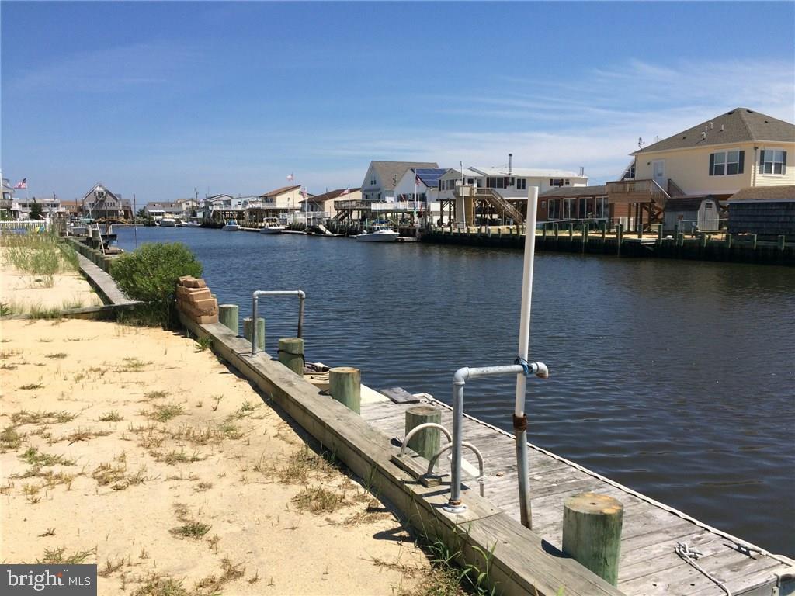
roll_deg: -0.4
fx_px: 666
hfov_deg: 61.7
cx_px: 398
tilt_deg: -6.7
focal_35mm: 29
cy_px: 298
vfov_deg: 48.2
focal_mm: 4.15
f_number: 2.2
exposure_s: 1/2740
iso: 32
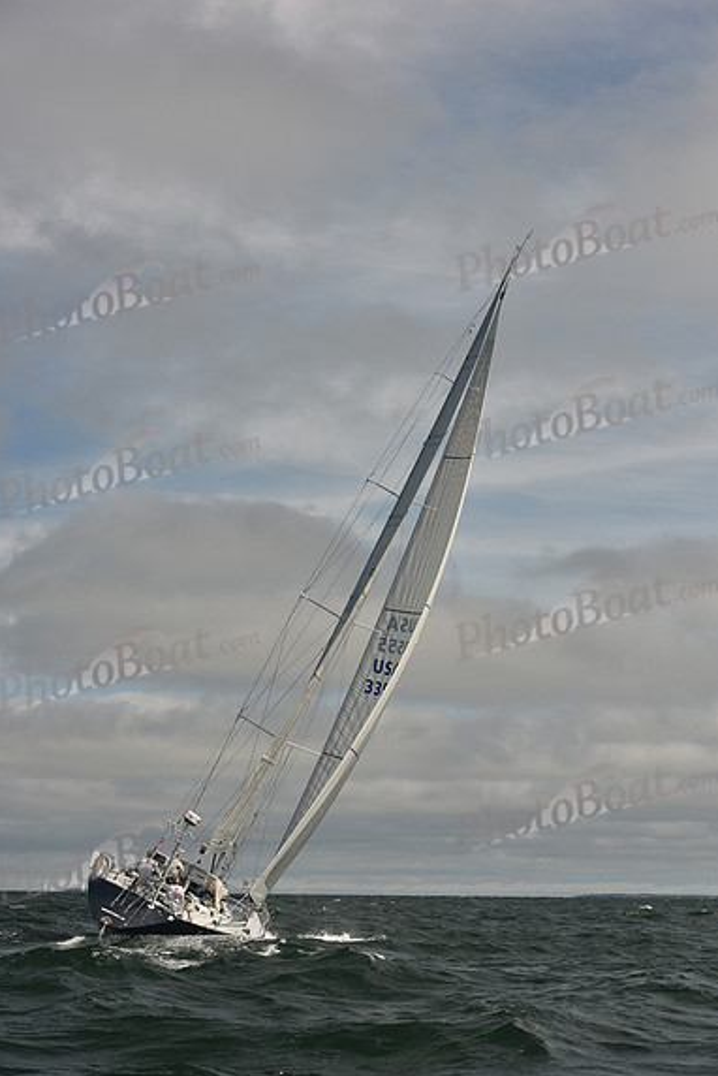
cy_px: 542
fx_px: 2121
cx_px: 358
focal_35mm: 71
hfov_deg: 19.2
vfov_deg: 28.4
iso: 320
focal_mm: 70
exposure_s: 1/1000
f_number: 8
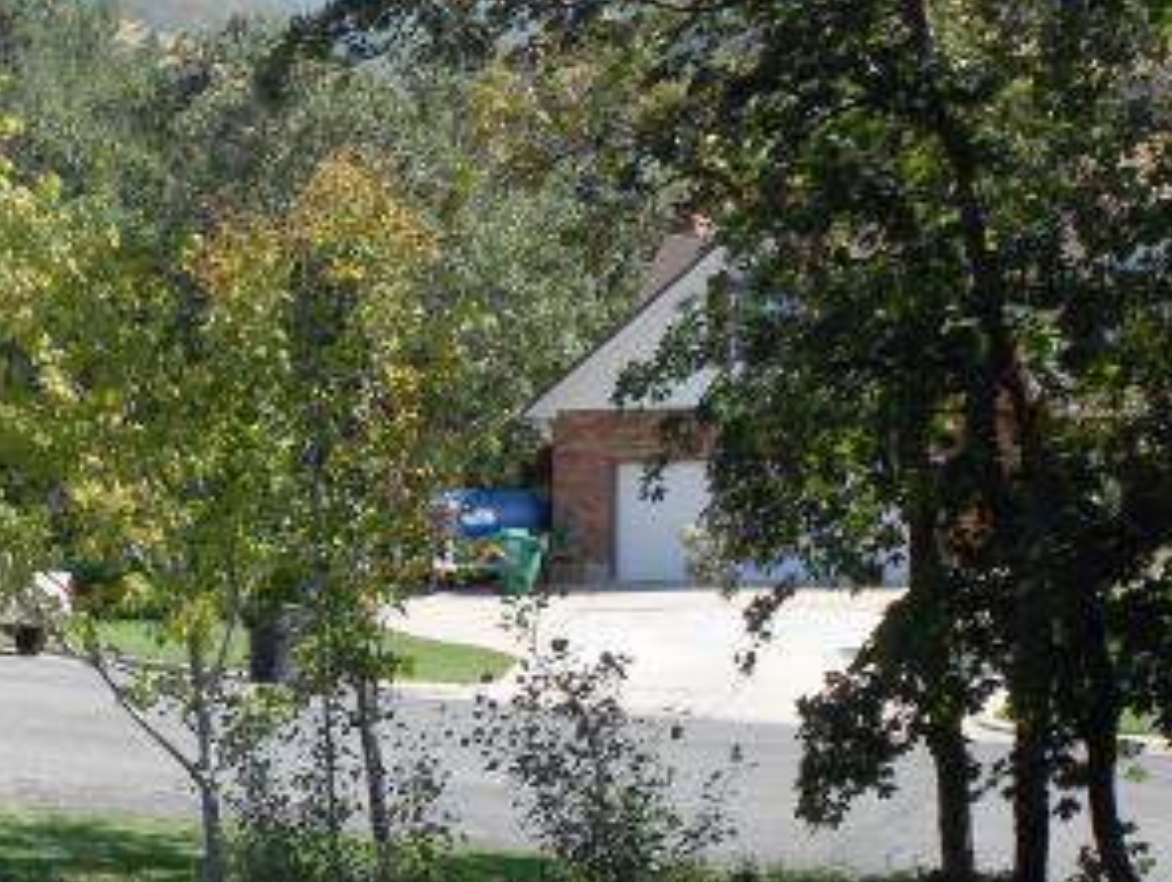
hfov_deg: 28.3
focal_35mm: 65
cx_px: 60
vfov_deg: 22.6
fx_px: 2203
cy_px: 528
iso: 80
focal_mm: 5.3
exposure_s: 1/400
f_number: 3.8
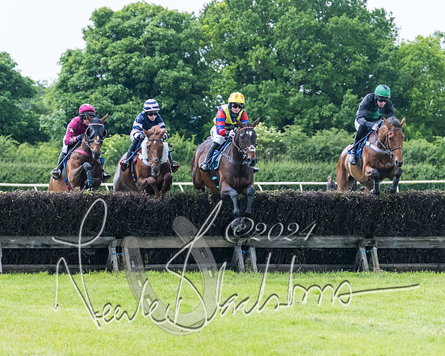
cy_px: 203
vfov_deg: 6.5
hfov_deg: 8.2
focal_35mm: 237
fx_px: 3122
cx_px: 222
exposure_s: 1/1000
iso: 2000
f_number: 4
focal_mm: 115
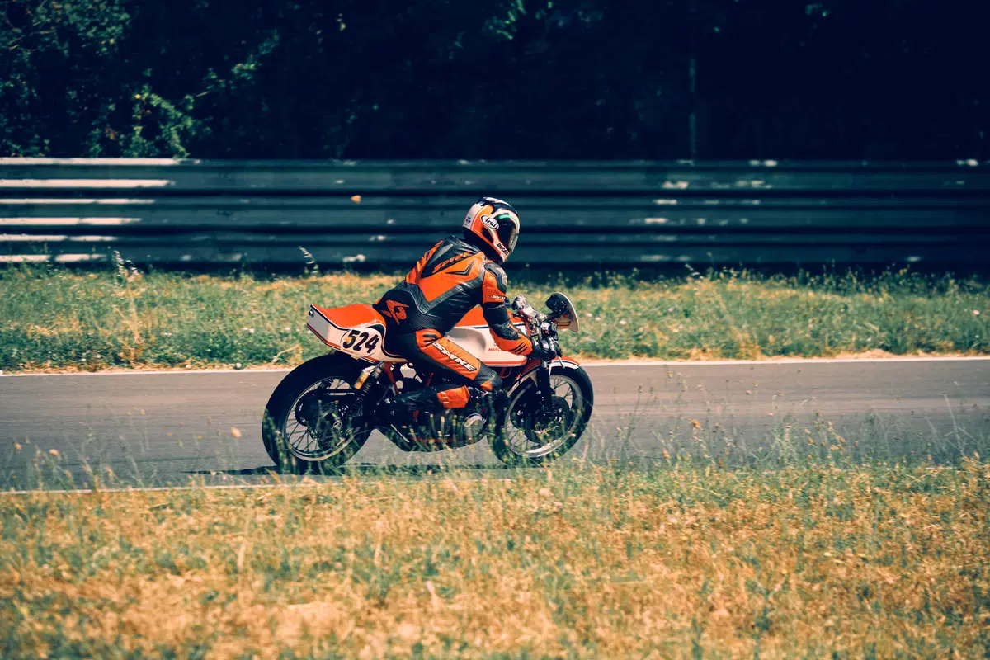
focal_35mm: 300
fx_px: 8249
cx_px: 495
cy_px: 330
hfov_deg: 6.9
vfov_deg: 4.6
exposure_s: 1/1000
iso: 200
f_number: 5.6
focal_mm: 200
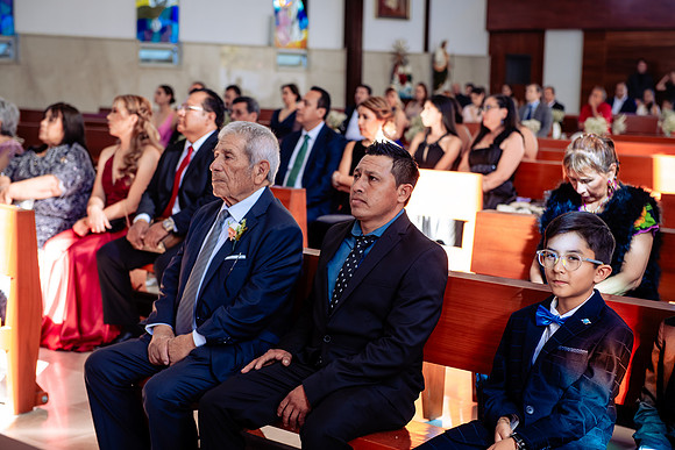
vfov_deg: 19.5
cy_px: 225
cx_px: 338
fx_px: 1313
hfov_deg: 28.8
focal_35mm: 70
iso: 400
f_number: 4
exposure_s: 1/100
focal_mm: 70
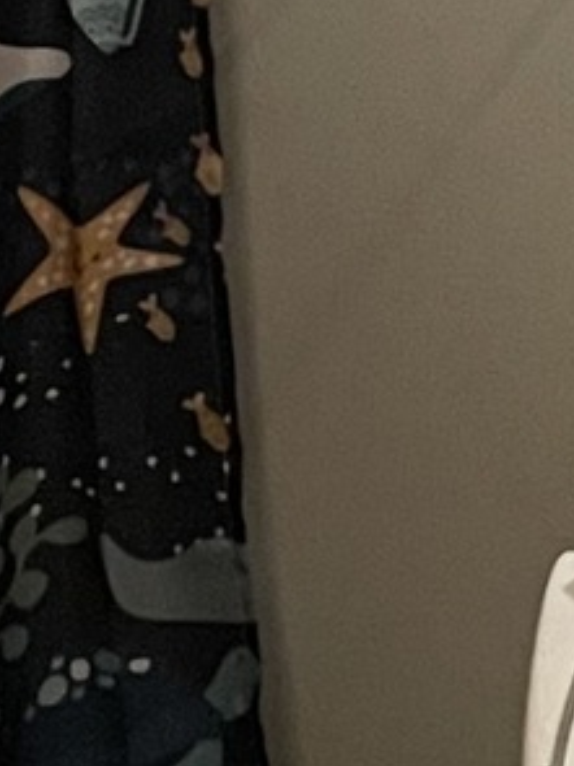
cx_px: 1766
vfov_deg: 9.6
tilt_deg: -8.1
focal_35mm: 203
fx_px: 4491
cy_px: -229
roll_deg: -1.3
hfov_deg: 6.6
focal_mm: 4.2
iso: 640
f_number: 1.6
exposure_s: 1/30
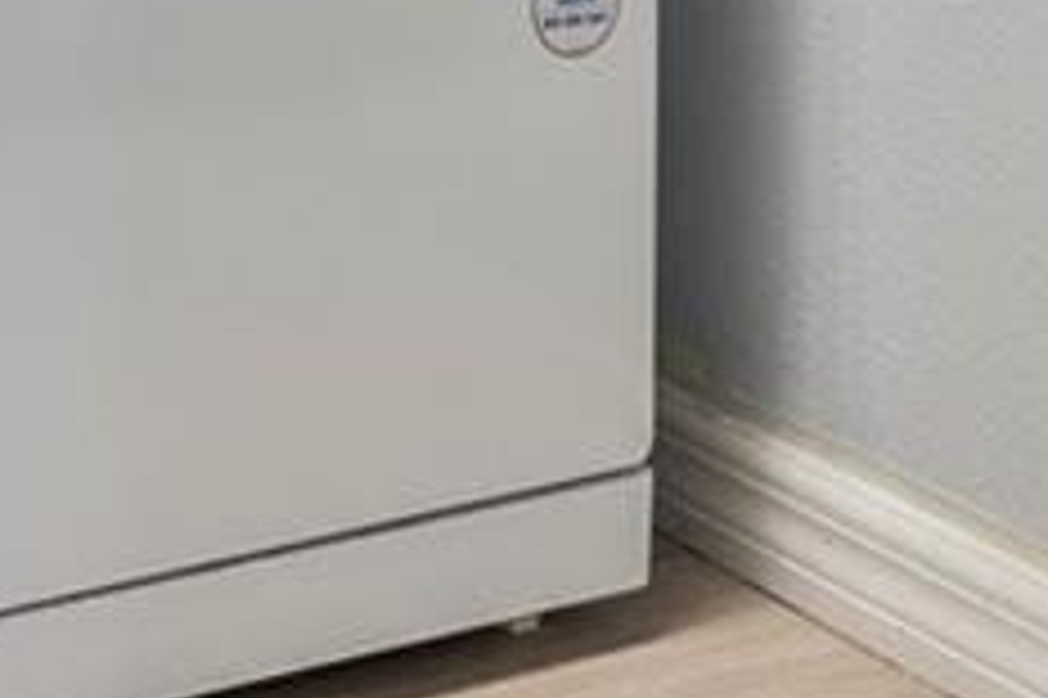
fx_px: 3200
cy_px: -833
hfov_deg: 18.3
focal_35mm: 110
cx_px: 112
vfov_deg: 11.0
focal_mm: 16
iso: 800
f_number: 9
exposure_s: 1/20
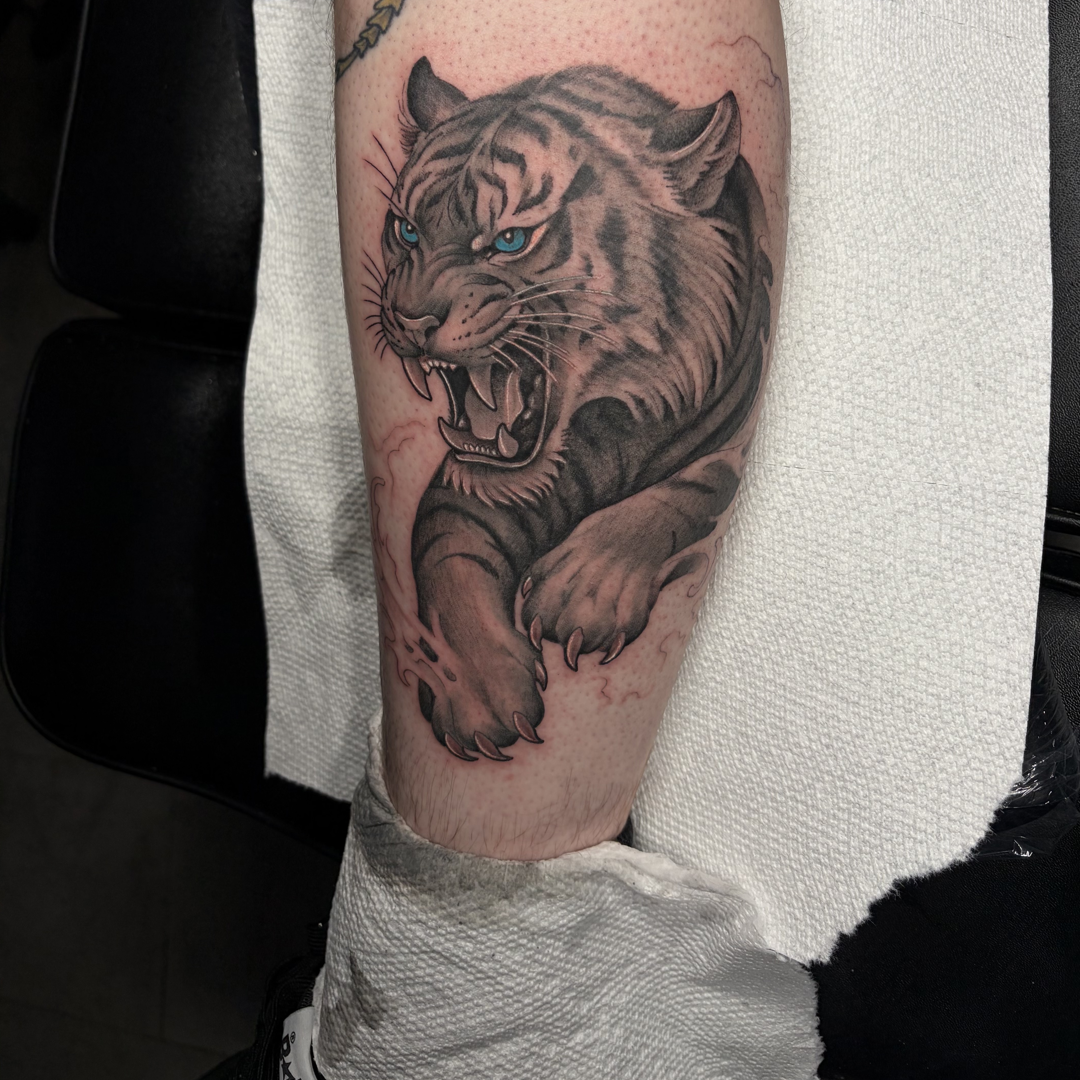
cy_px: 394
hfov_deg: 52.5
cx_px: 542
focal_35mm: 31
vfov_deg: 51.9
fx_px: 1094
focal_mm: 5.96
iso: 50
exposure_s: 1/417
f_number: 1.6
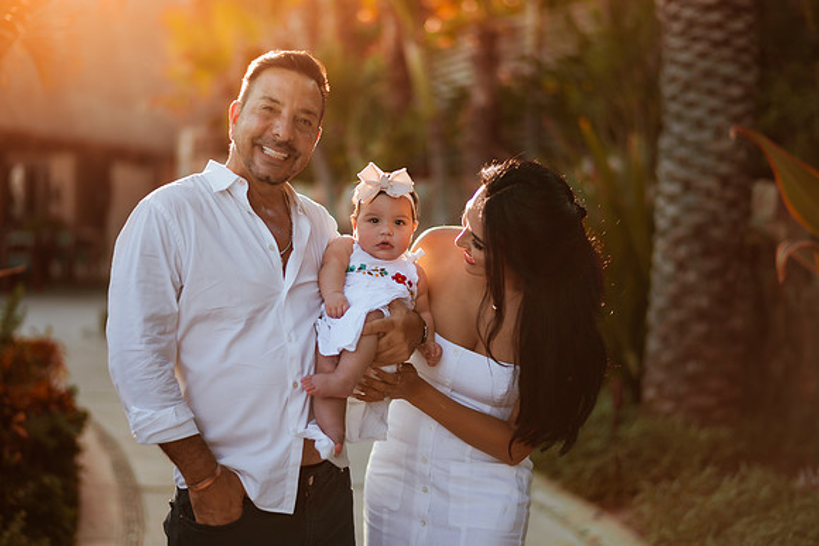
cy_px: 273
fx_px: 1320
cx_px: 410
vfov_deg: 23.4
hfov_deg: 34.5
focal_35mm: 58
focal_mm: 58
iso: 50
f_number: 1.4
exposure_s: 1/640
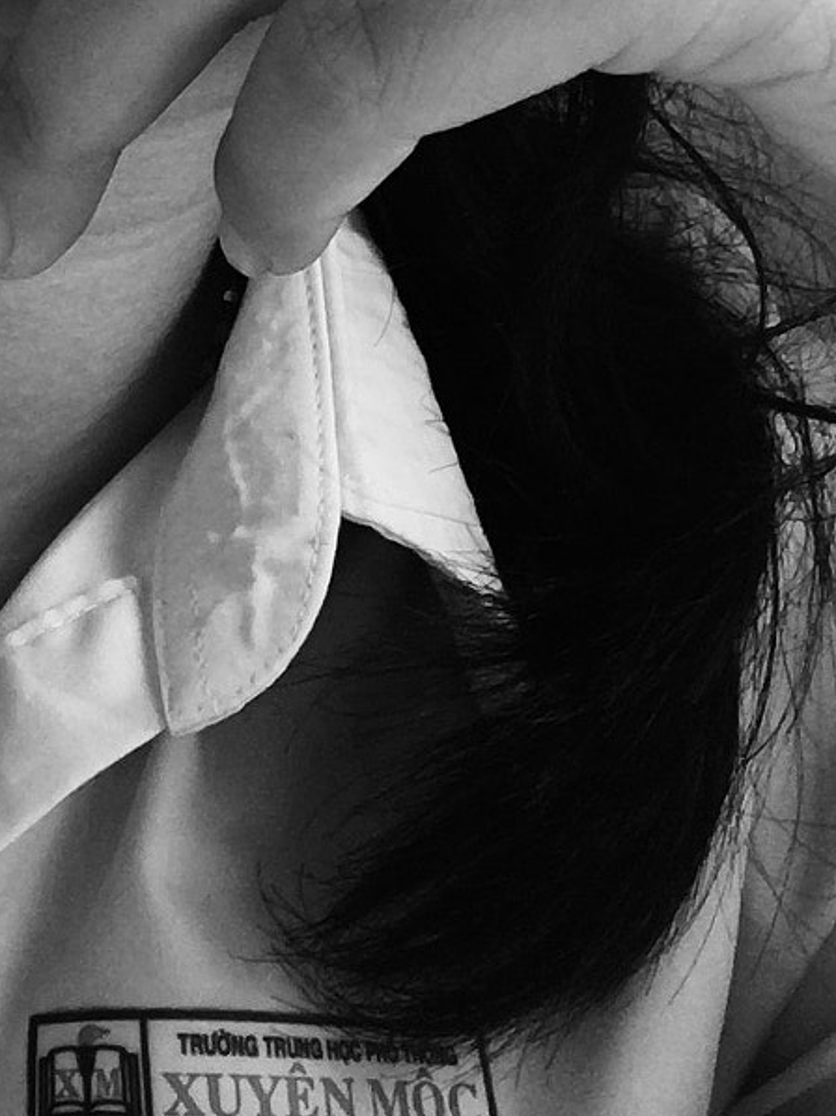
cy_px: -6
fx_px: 2675
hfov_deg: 16.8
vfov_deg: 22.6
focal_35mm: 83
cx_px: -218
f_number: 2.2
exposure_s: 1/25
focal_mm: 2.65
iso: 40
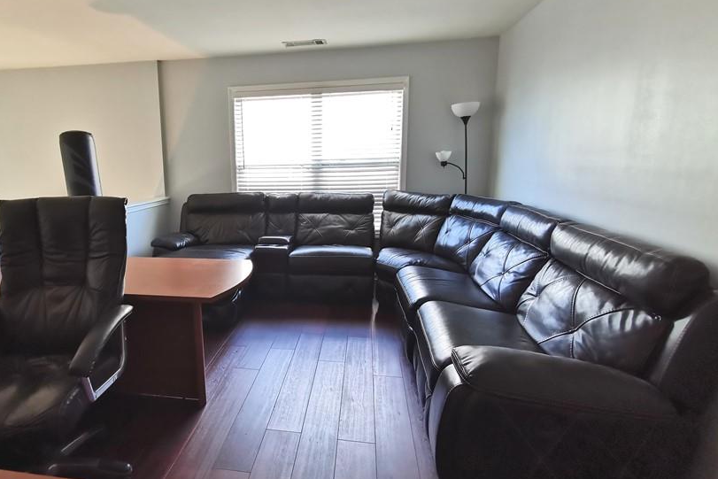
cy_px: 243
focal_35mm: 21
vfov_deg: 59.5
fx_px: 419
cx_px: 280
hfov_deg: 80.0
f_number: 2.2
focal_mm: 2.35
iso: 250
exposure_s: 1/60
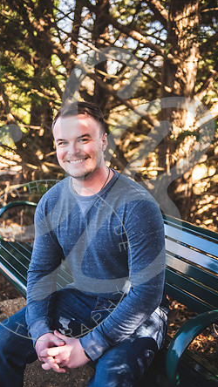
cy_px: 194
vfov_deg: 40.6
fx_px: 524
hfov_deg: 23.5
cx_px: 90
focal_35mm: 51
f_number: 2.8
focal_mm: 48
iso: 200
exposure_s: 1/250
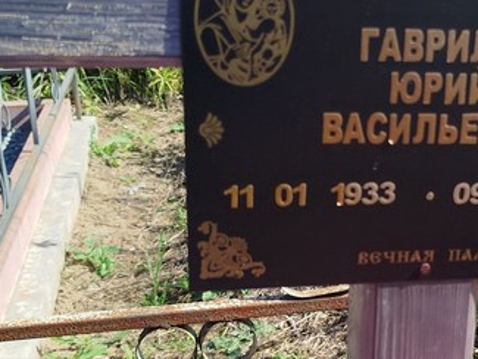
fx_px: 815
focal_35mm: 59
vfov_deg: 24.8
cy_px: 207
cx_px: 396
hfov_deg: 31.7
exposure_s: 1/580
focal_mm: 5.31
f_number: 1.7
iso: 50
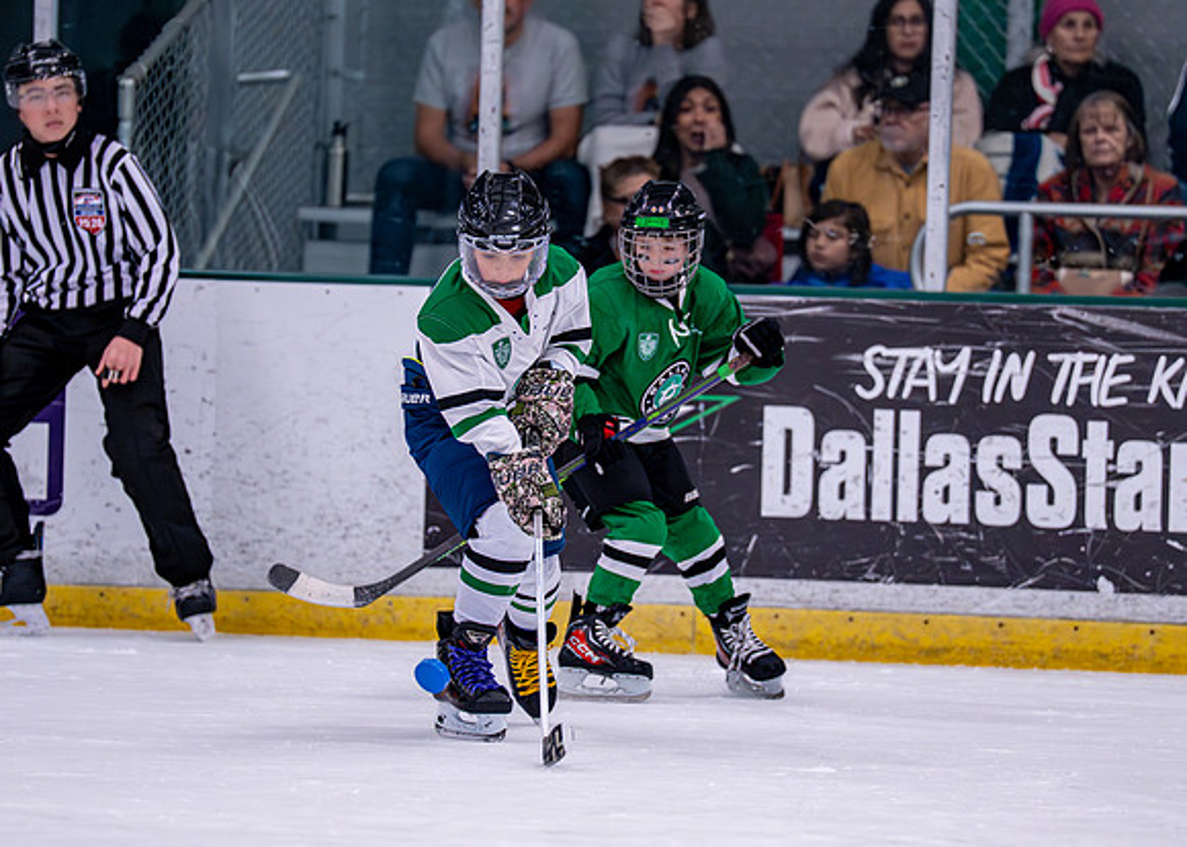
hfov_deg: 6.7
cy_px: 376
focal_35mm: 300
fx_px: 10107
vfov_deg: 4.8
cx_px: 612
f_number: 2.8
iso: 2500
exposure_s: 1/1250
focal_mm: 200
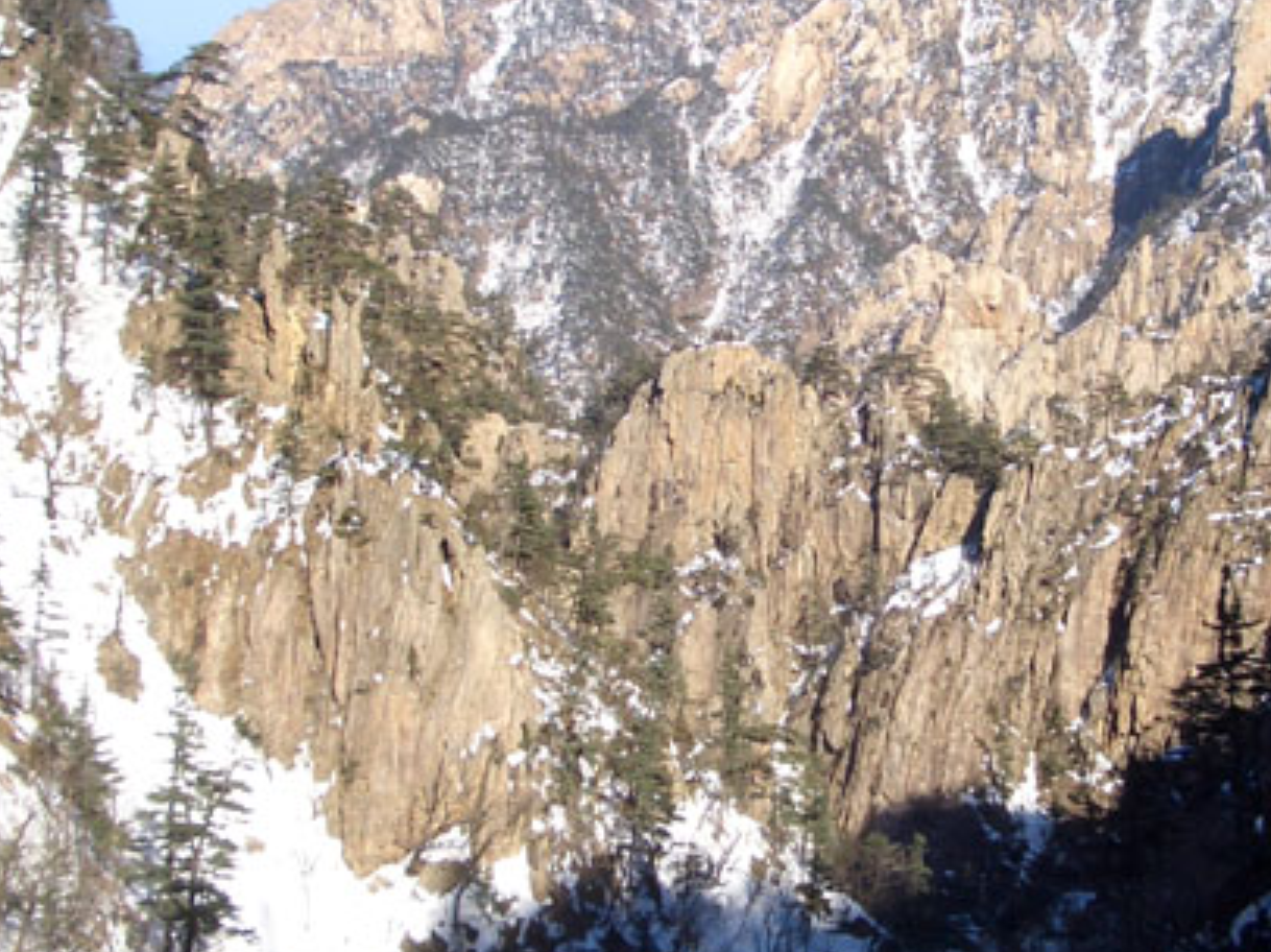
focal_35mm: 69
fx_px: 2532
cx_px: 845
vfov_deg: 21.2
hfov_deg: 28.0
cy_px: 357
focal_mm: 5.8
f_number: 4.3
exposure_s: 1/320
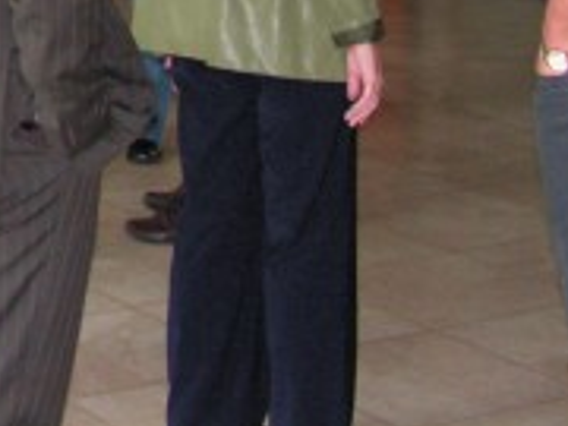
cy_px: -309
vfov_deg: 10.4
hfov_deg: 14.0
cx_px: -192
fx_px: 2215
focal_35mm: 135
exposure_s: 1/40
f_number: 3.2
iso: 200
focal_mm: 6.4
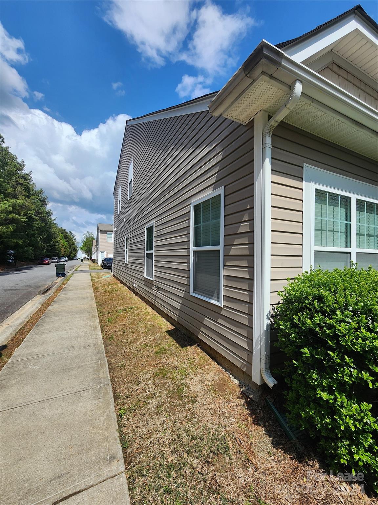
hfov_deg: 89.9
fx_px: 189
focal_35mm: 13
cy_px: 252
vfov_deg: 106.2
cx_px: 189
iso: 50
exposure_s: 1/2094
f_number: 2.2
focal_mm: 2.2
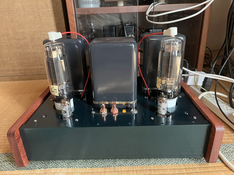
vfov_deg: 53.1
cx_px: 117
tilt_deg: -23.5
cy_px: 88
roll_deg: +2.4
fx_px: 176
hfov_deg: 67.3
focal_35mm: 26
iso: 640
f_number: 1.6
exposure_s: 1/38
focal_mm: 5.1
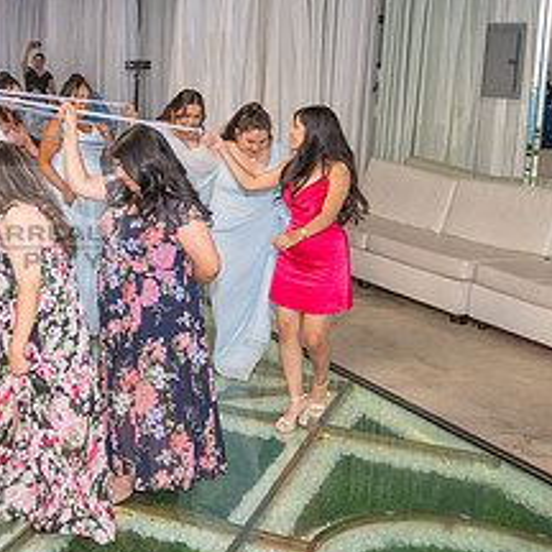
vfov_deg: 30.0
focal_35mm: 57
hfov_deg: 26.9
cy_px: 226
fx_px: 1028
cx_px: -92
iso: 1000
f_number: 3.2
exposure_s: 1/160
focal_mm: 24
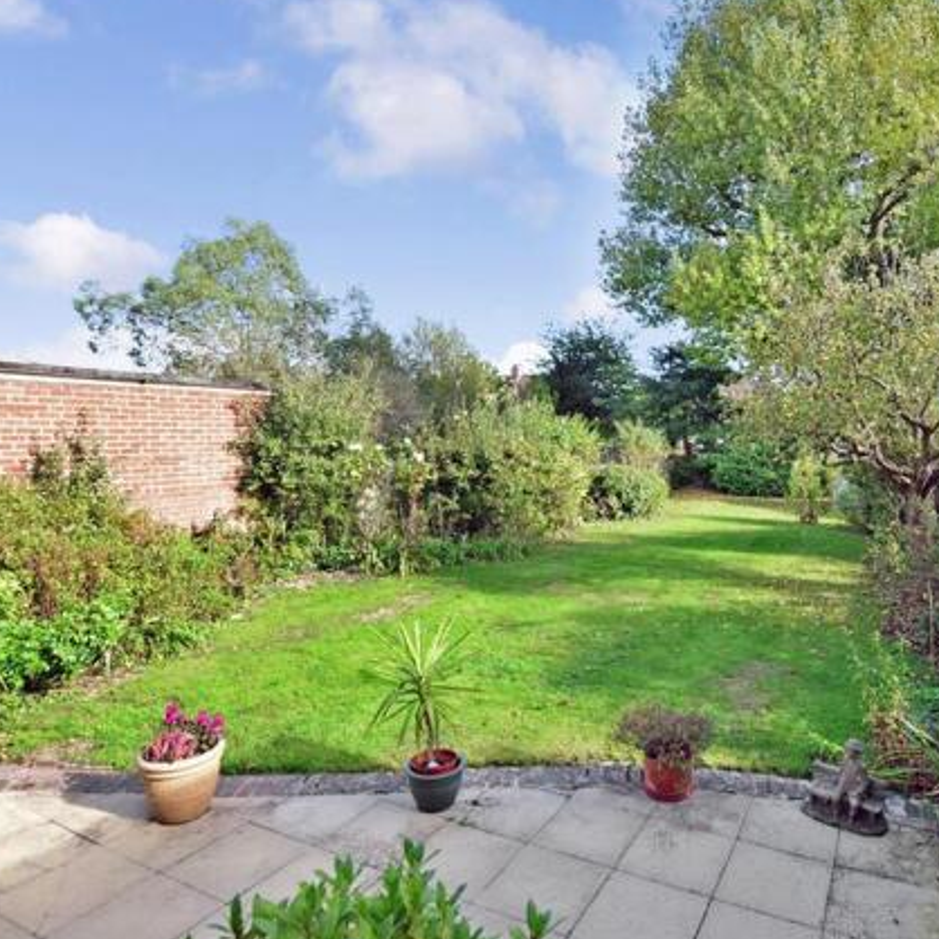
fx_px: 614
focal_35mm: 20
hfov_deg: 73.4
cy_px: 459
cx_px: 593
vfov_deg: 74.8
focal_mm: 10
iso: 200
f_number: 6.3
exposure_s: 1/100
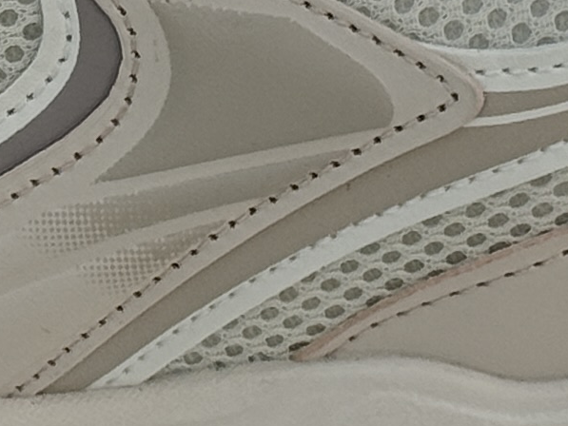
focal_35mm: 324
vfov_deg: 4.6
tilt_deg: -36.3
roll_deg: -0.2
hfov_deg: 6.1
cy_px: 89
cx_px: -149
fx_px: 5317
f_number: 1.78
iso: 50
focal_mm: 6.76
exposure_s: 1/158
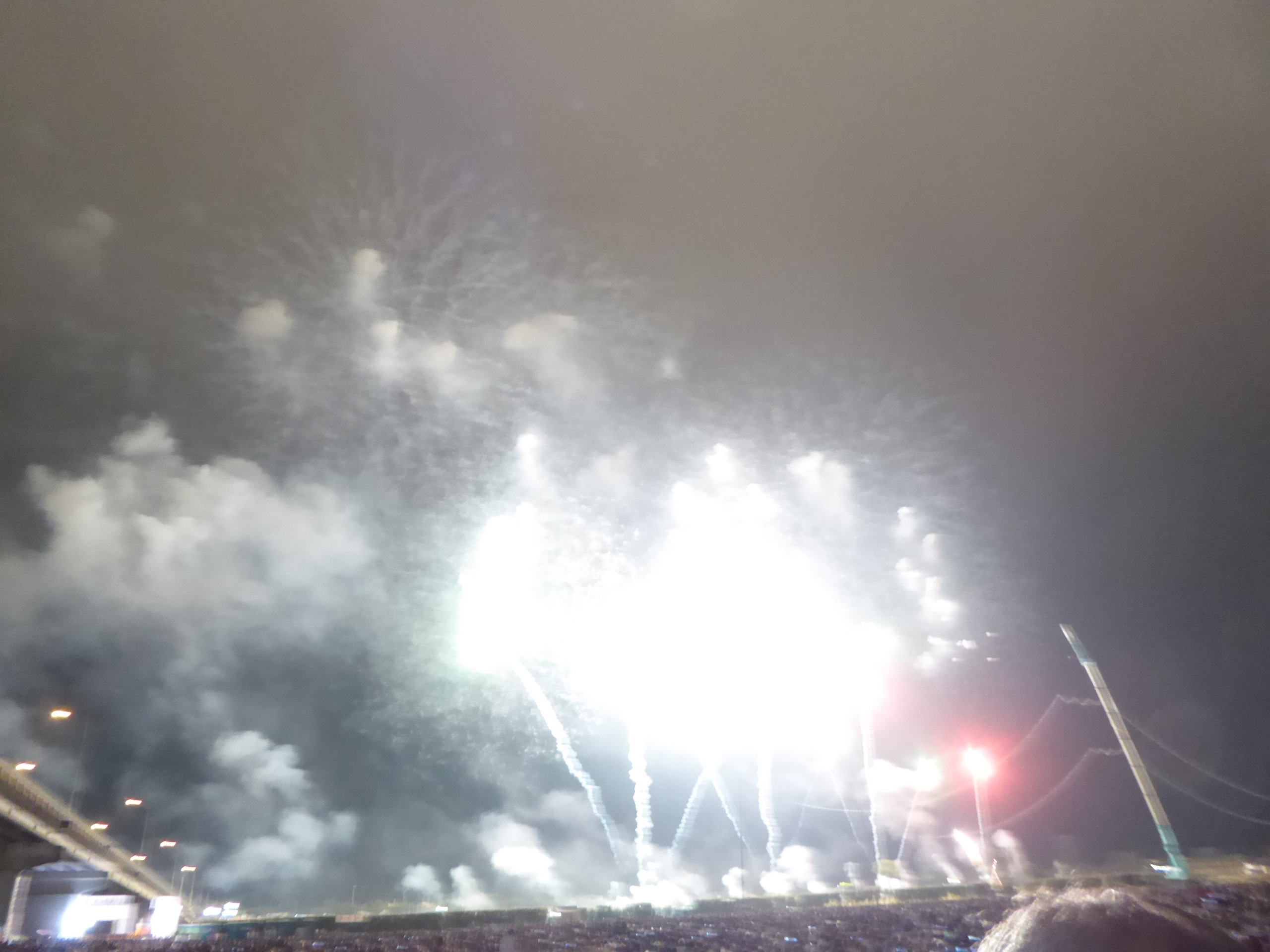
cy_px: 476
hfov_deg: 69.4
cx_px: 635
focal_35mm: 25
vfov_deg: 54.9
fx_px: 917
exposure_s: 1/8
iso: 800
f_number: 3.3
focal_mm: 4.3
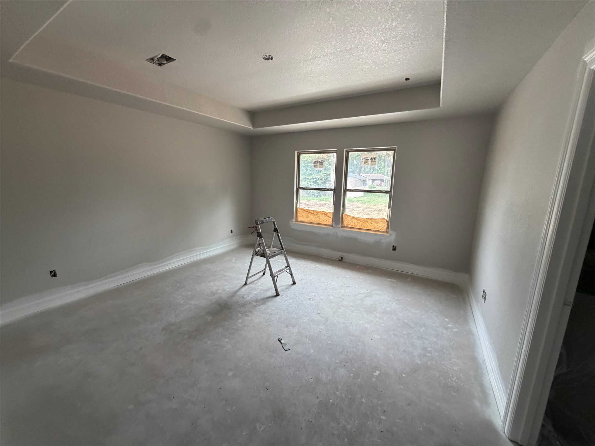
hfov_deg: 102.1
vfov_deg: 85.7
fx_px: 241
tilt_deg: -12.6
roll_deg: -0.4
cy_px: 223
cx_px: 298
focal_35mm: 14
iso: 320
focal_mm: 2.22
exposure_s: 1/120
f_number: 2.2
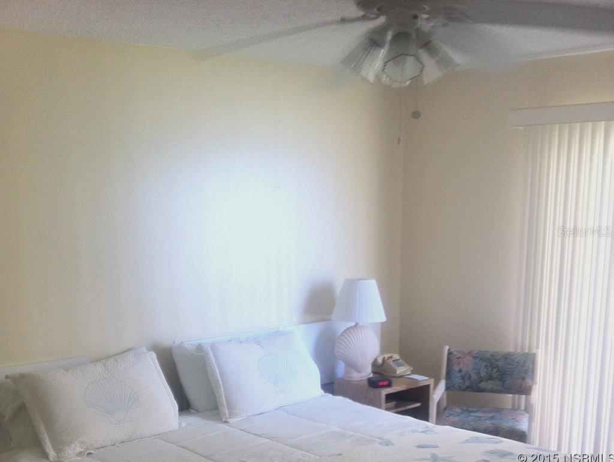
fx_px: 621
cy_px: 231
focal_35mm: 35
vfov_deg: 40.8
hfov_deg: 52.6
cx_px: 307
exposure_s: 1/33
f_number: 2.8
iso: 80
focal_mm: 3.85
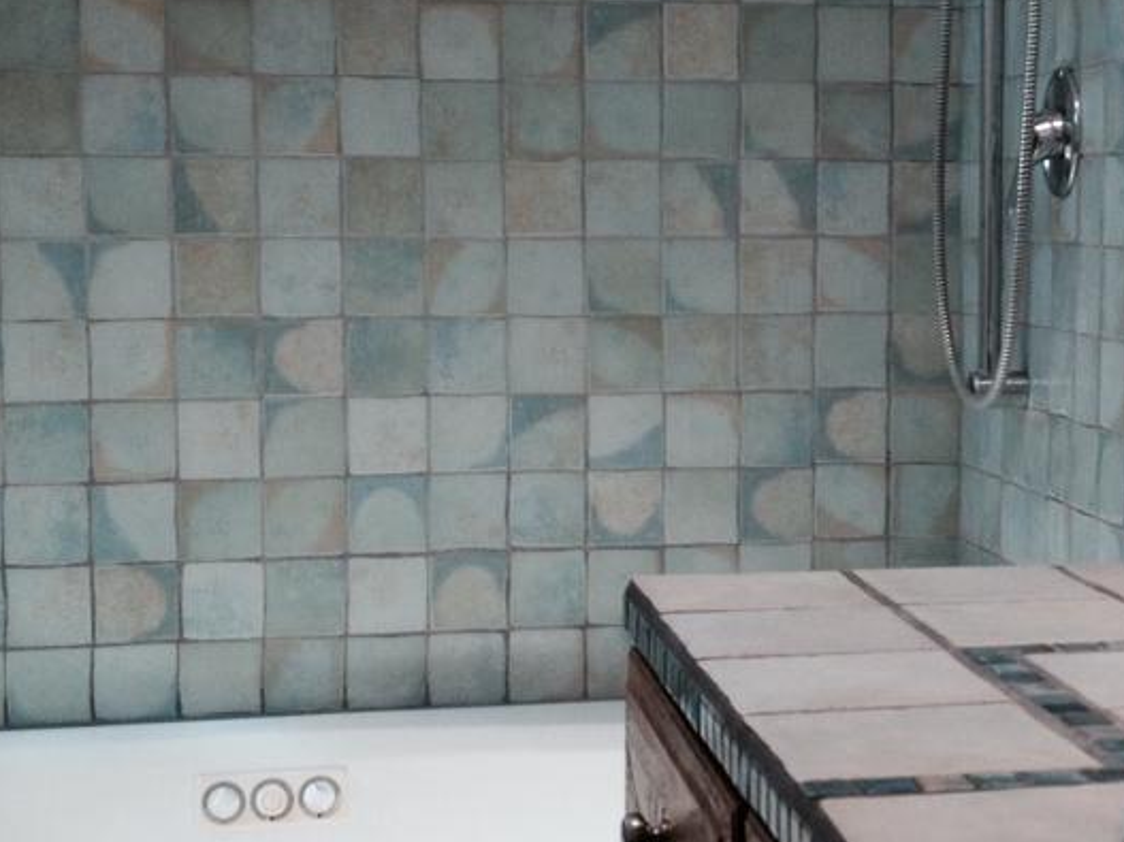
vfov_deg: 17.4
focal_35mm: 85
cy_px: 399
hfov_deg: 22.7
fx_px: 2759
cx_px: 881
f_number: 2.4
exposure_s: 1/120
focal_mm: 4.28
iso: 50
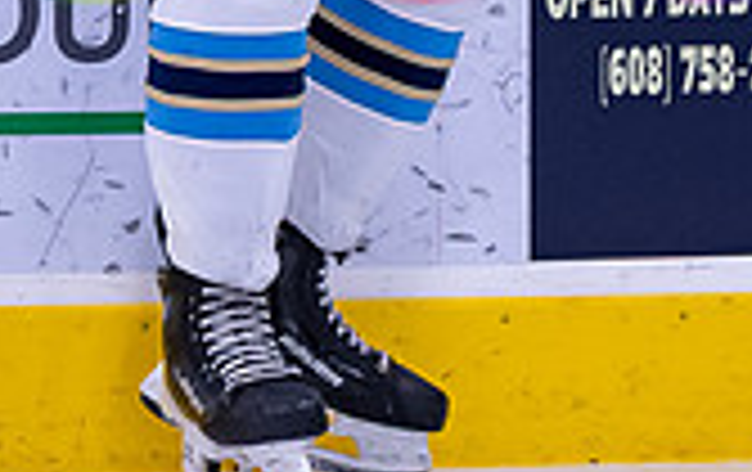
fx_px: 29500
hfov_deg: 1.5
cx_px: 181
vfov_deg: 0.9
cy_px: -644
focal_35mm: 1437
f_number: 2.8
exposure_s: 1/800
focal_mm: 200
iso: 640
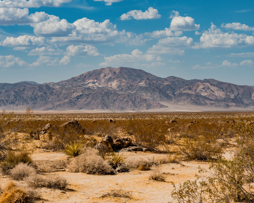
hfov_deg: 20.6
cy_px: 101
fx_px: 699
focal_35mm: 93
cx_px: 119
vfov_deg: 16.5
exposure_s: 1/320
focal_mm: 82
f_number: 22
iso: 640
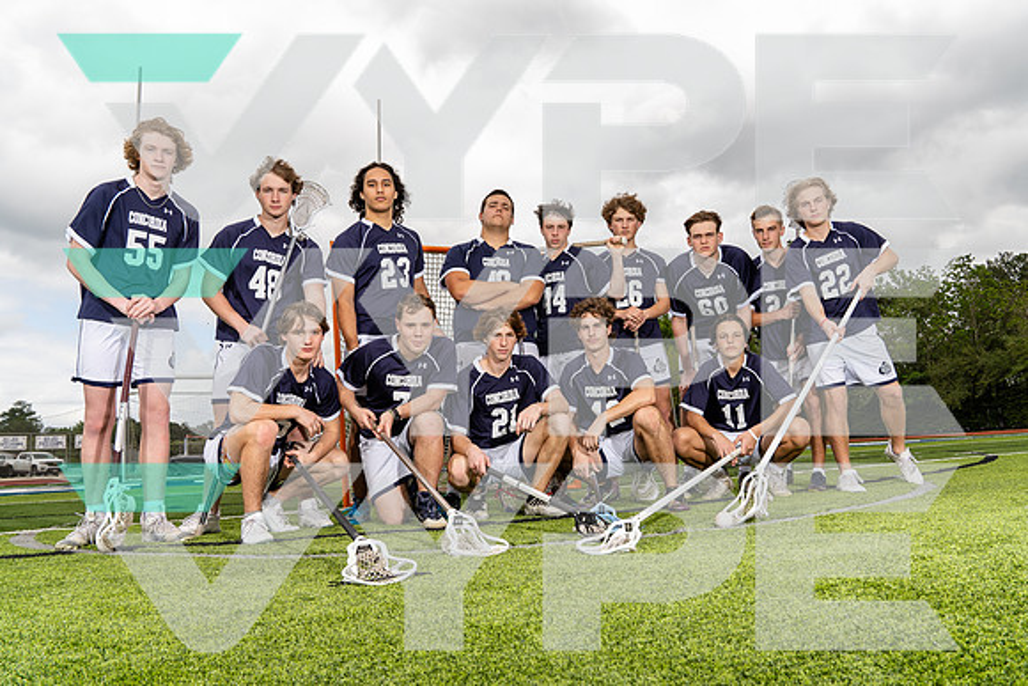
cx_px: 544
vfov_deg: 50.6
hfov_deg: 70.6
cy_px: 343
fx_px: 726
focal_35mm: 25
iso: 250
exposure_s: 1/250
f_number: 9
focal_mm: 24
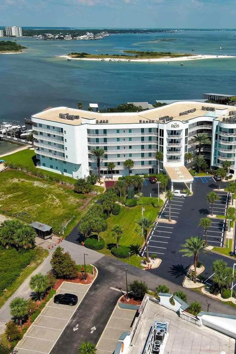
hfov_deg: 30.3
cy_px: 178
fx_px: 433
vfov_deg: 44.5
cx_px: 156
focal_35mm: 44
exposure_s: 1/400
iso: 100
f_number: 10
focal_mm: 10.57
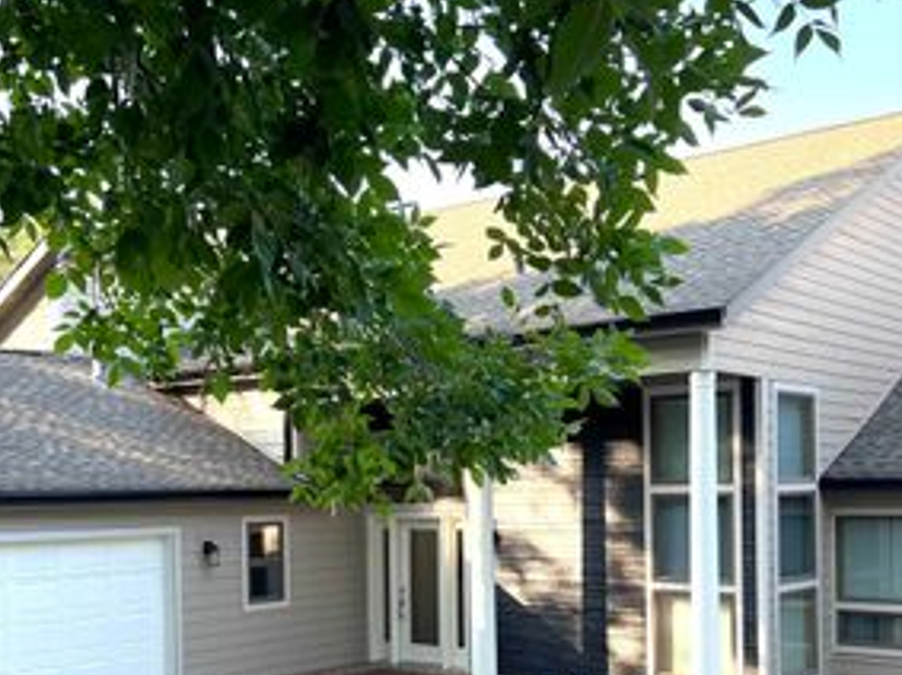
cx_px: 478
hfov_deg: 41.2
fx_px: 1198
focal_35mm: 46
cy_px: 501
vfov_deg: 31.0
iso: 50
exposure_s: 1/352
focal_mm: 5.7
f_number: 1.5
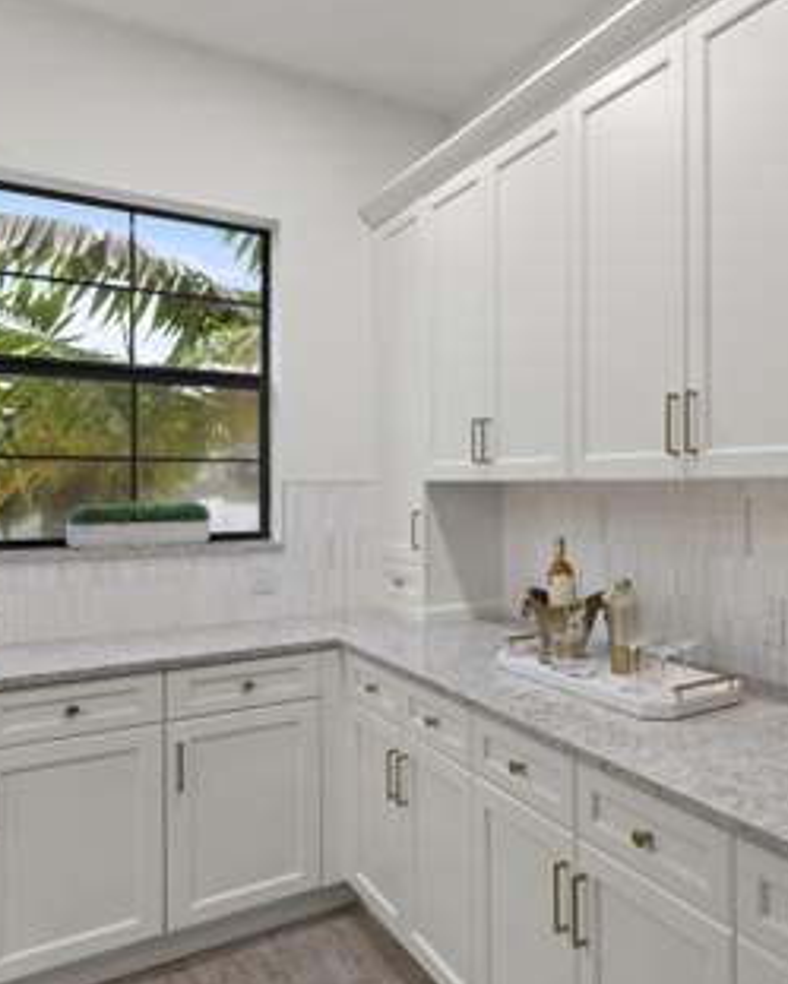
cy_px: 494
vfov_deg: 60.4
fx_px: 845
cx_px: 712
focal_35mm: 29
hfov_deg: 45.3
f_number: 1.8
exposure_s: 1/30
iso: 50
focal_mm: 20
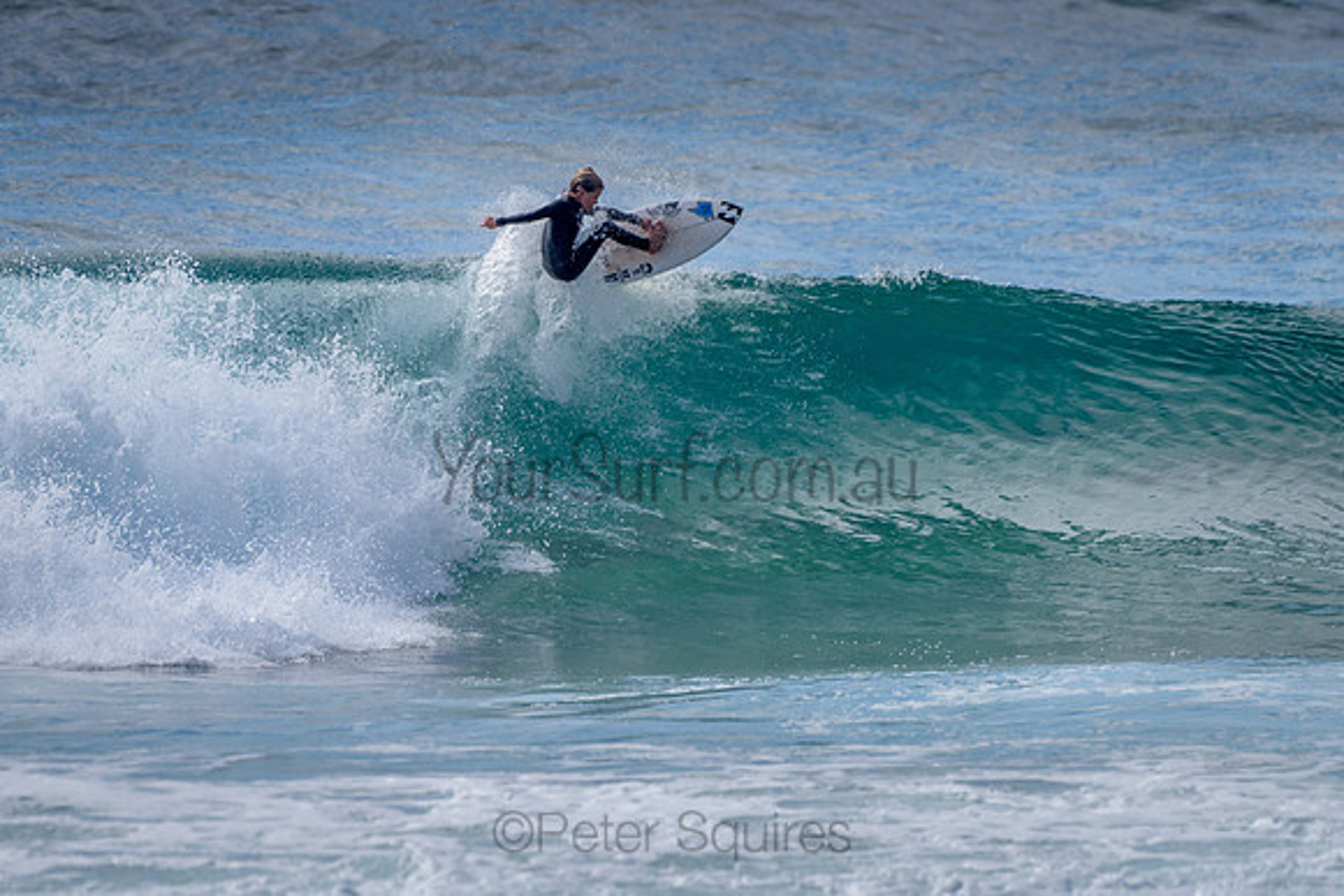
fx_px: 22896
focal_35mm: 613
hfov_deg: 3.4
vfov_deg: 2.2
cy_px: 475
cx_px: 674
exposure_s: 1/2000
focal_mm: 500
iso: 140
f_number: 5.6
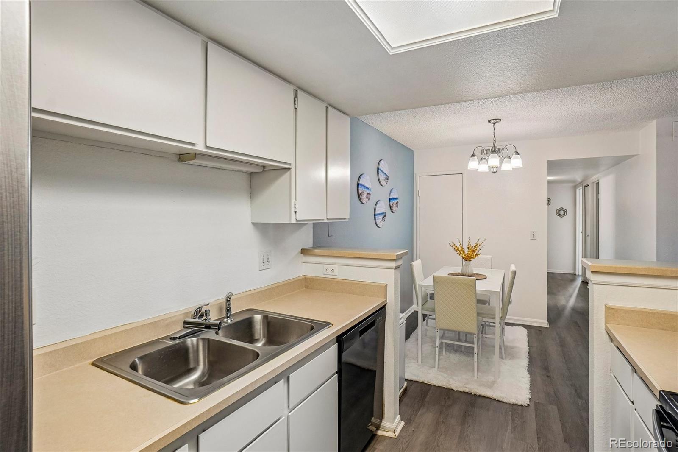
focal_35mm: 16
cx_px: 339
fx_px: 311
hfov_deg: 95.0
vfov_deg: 72.0
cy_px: 226
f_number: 8
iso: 400
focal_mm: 11
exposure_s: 1/20
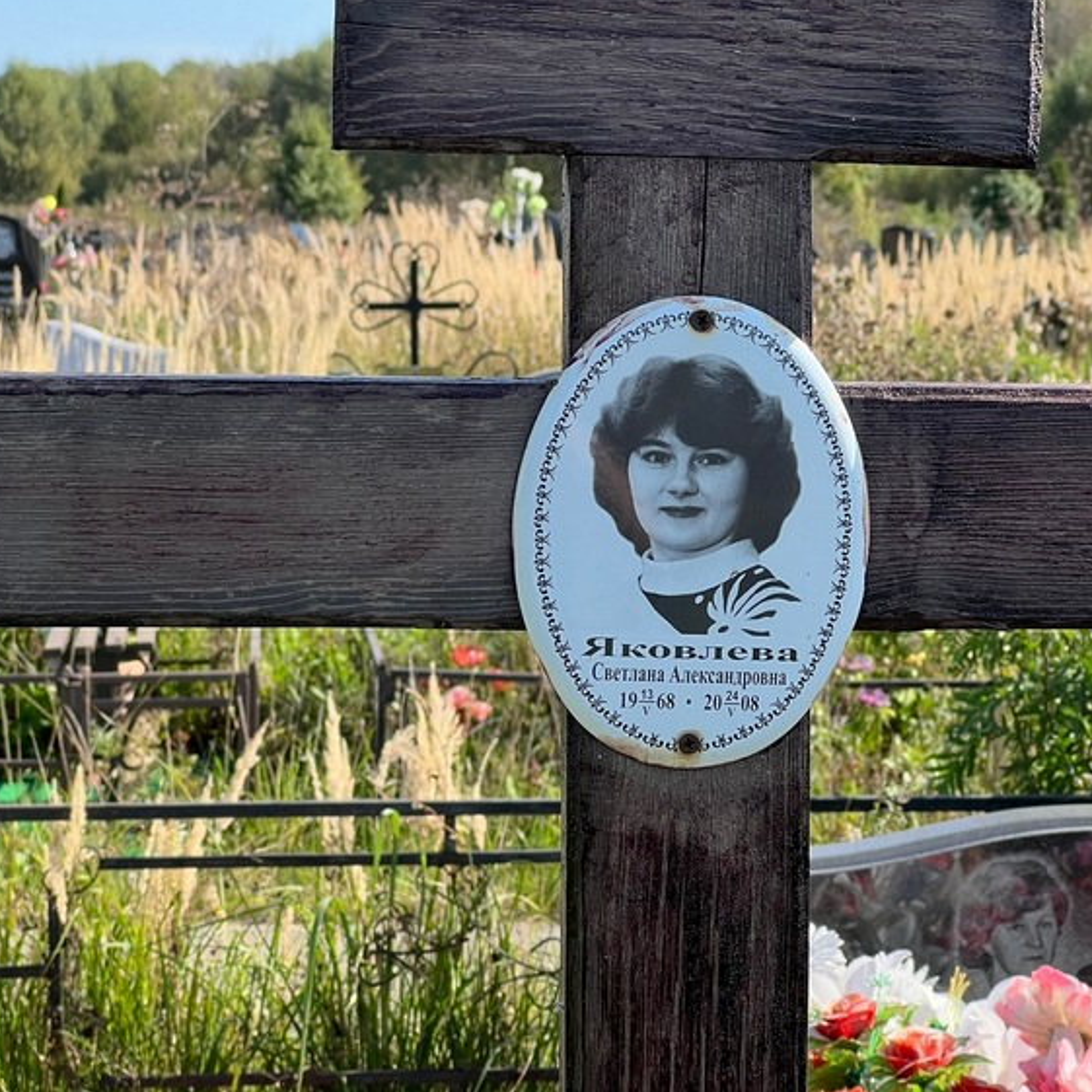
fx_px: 3462
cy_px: 512
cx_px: 658
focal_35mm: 97
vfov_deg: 17.9
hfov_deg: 17.9
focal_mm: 9
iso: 25
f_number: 2.8
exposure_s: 1/221
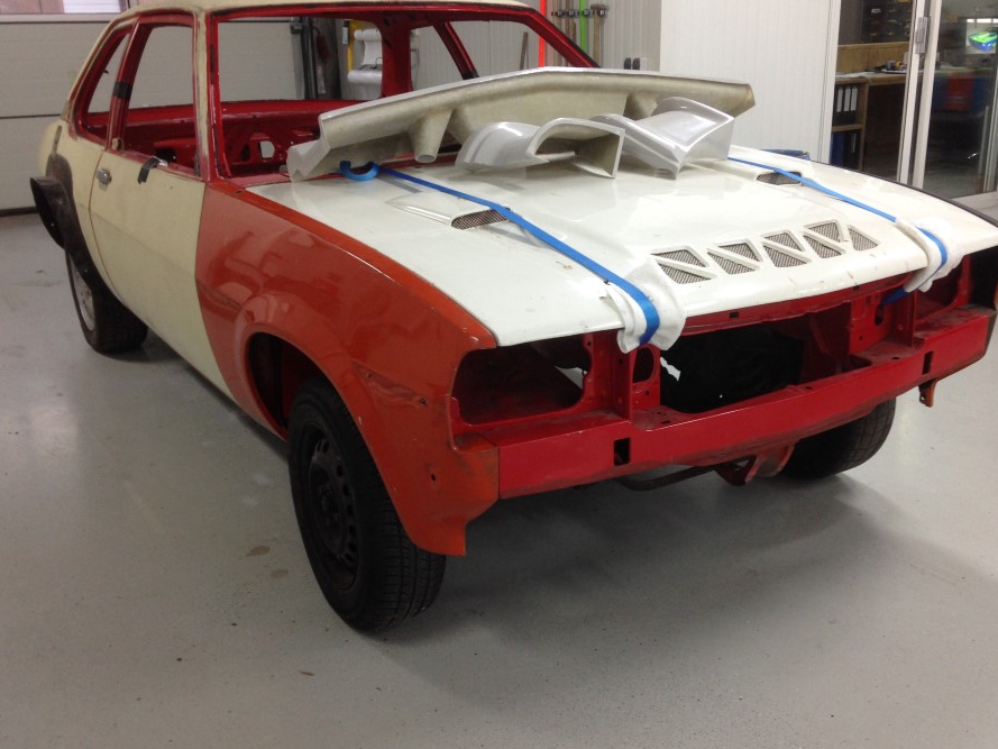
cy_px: 350
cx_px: 528
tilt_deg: -18.4
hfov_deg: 48.9
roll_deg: +2.2
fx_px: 1096
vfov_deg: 37.7
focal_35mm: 38
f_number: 2.4
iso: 80
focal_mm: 4.12
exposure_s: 1/20
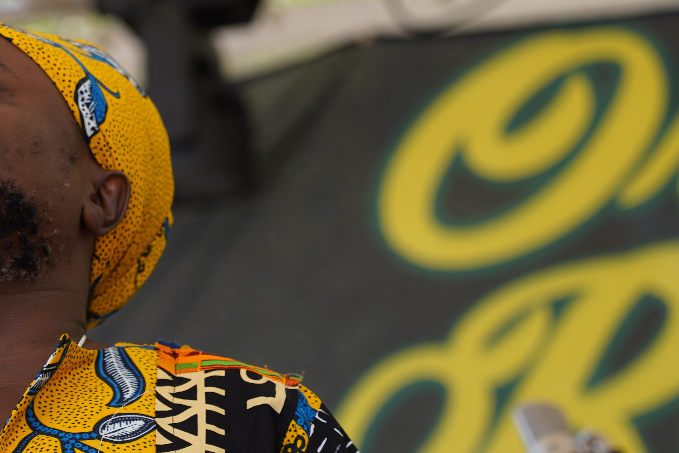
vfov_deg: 5.8
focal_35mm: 236
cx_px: 31
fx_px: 4451
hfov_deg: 8.7
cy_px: 178
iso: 100
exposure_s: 1/200
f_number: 4.5
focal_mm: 105
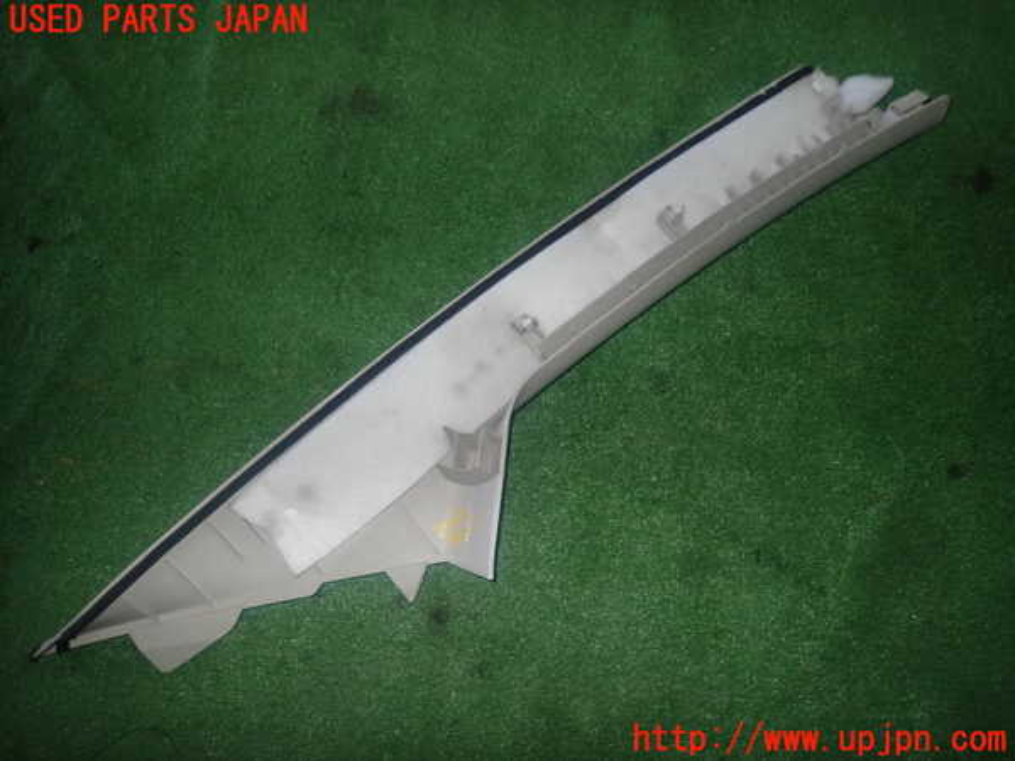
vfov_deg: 54.9
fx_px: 733
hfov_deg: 69.4
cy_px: 380
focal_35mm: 25
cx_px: 508
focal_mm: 4.5
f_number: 5.6
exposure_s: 1/30
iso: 200
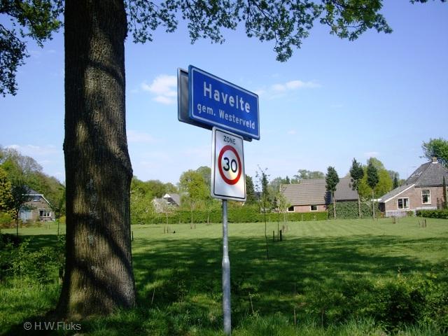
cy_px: 168
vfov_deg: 37.7
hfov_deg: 49.0
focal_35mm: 38
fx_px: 492
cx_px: 224
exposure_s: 1/100
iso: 64
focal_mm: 7.9
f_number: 8
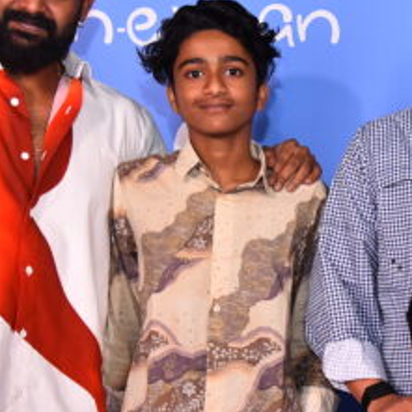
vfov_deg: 12.3
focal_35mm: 142
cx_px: 475
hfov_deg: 12.1
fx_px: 1912
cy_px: 282
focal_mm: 48
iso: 1600
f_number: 4.5
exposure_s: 1/125
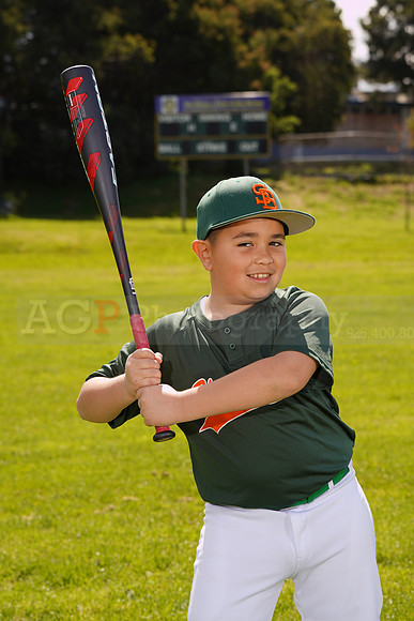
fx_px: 1724
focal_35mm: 100
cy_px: 310
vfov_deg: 20.4
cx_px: 207
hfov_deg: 13.7
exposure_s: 1/160
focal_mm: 100
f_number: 9
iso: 80
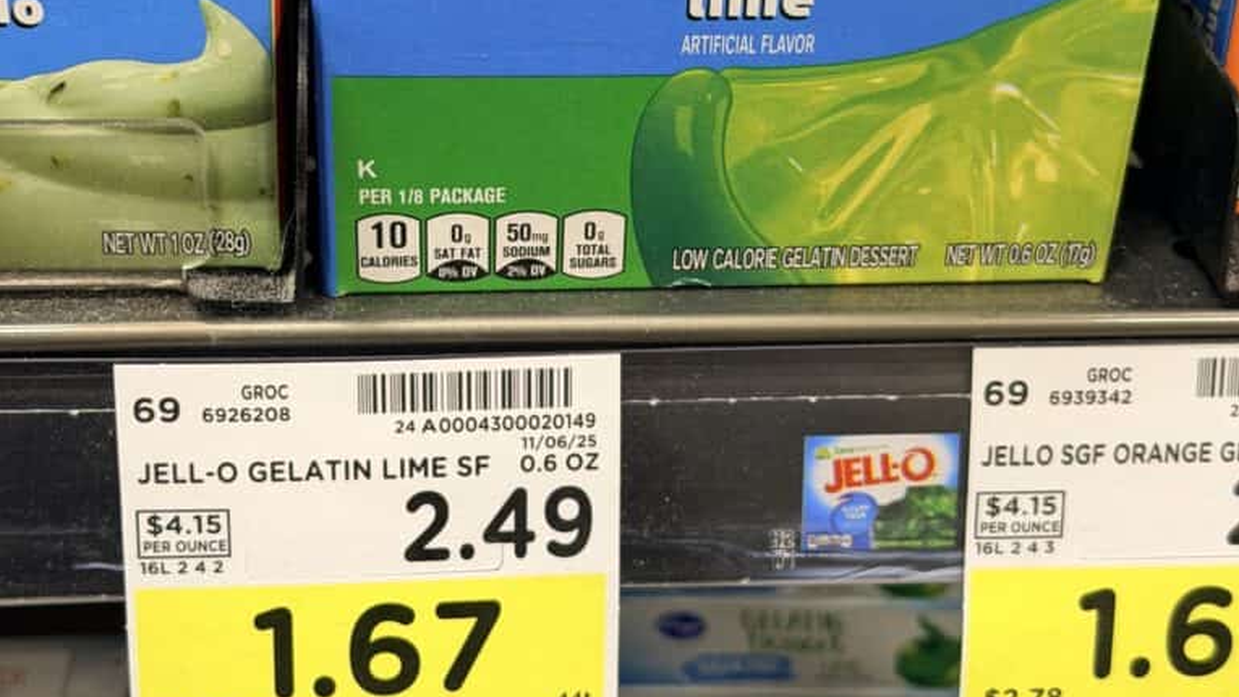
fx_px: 2299
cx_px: 620
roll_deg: -3.2
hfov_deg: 30.2
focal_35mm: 70
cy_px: 272
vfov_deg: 17.2
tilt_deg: -34.9
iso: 125
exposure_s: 1/60
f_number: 1.78
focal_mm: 6.76
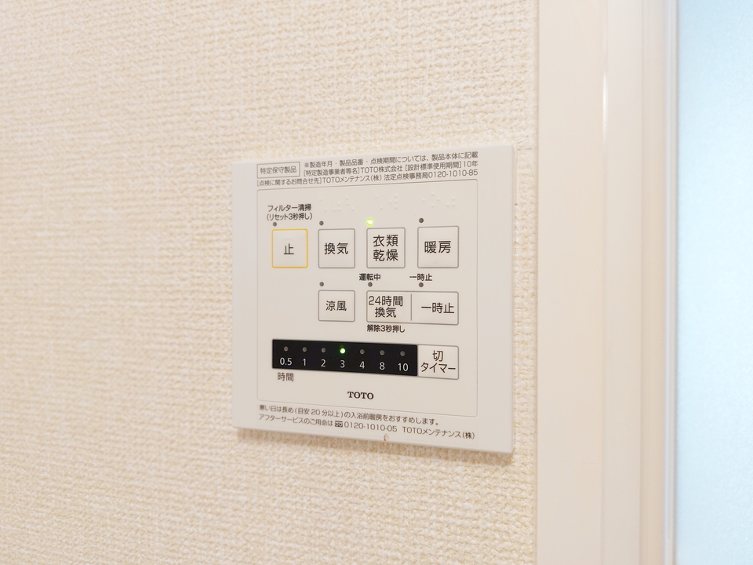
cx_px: 376
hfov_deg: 71.6
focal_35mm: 24
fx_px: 522
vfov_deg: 56.8
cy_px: 282
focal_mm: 5.23
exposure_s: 1/24
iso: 100
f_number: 1.8
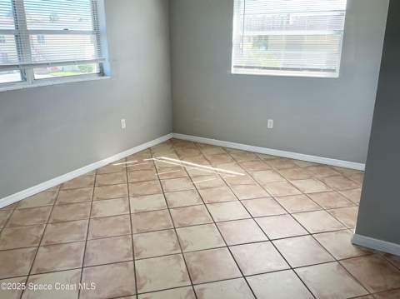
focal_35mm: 29
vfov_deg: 48.2
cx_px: 200
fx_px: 335
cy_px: 150
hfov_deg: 61.7
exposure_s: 1/161
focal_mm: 3
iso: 32
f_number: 1.8
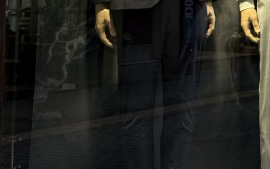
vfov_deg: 9.9
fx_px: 950
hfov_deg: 15.0
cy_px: -82
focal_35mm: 129
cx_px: 402
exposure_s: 1/100
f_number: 1.78
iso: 64
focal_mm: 6.76
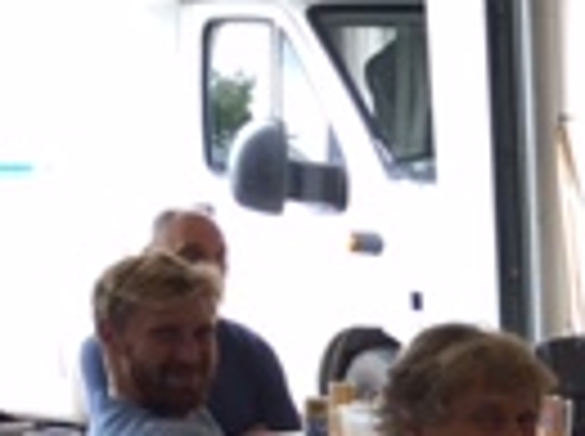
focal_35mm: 143
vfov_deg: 9.8
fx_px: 2412
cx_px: 1120
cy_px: 773
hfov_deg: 12.4
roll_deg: -0.6
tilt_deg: -15.1
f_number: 2.2
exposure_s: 1/33
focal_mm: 4.15
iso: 25
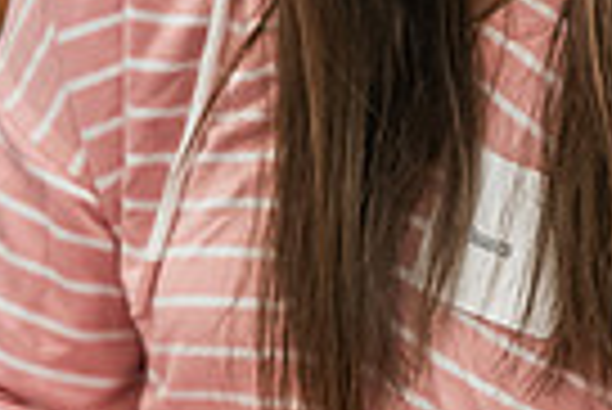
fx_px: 12712
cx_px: 324
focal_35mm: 747
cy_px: -200
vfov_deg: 1.8
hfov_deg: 2.8
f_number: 3.2
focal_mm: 175
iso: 2000
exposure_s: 1/200
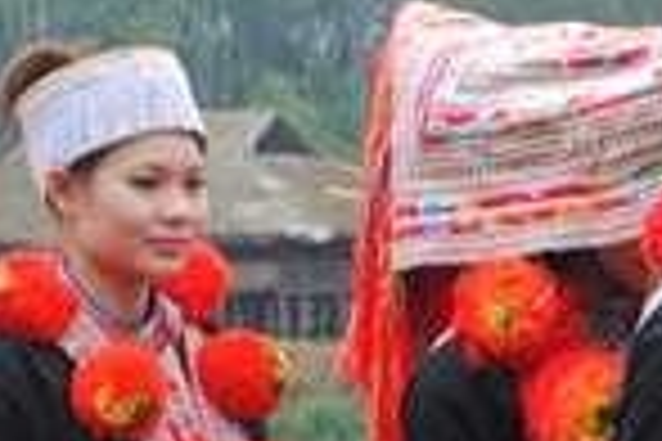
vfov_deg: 8.0
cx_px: 1072
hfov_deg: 11.5
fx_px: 3126
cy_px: 410
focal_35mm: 170
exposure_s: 1/200
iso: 800
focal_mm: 26
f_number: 7.1
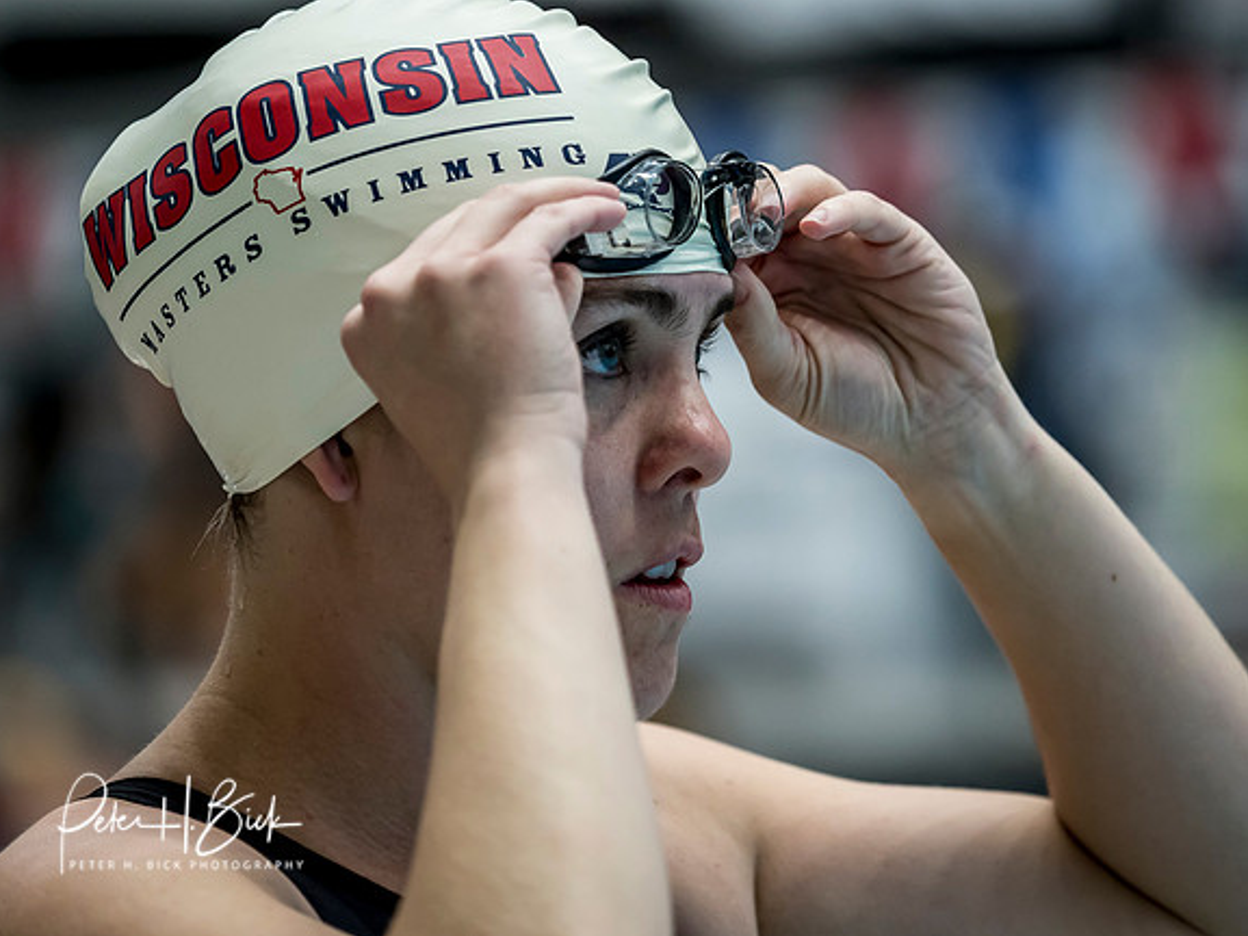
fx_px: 10888
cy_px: 469
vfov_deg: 4.9
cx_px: 622
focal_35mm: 302
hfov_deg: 6.6
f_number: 2.8
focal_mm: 150
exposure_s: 1/400
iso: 1600
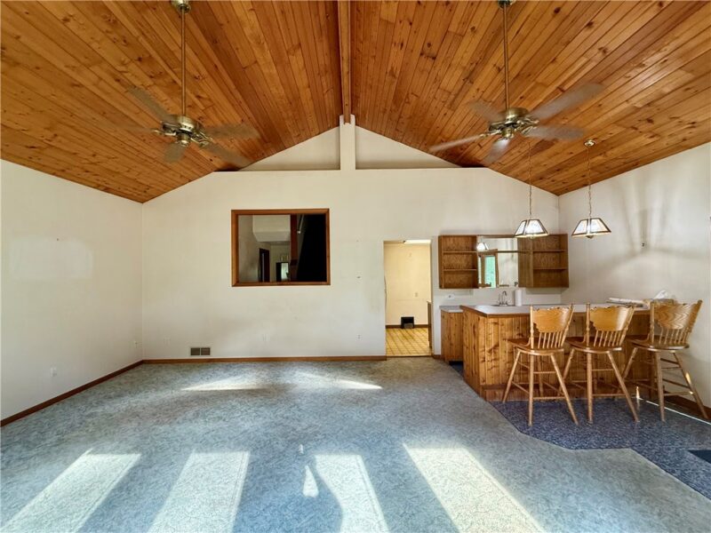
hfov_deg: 102.1
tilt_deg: +1.2
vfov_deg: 85.7
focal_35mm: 14
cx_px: 356
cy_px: 266
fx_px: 288
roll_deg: +0.7
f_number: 2.2
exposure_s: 1/60
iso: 200
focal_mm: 2.22
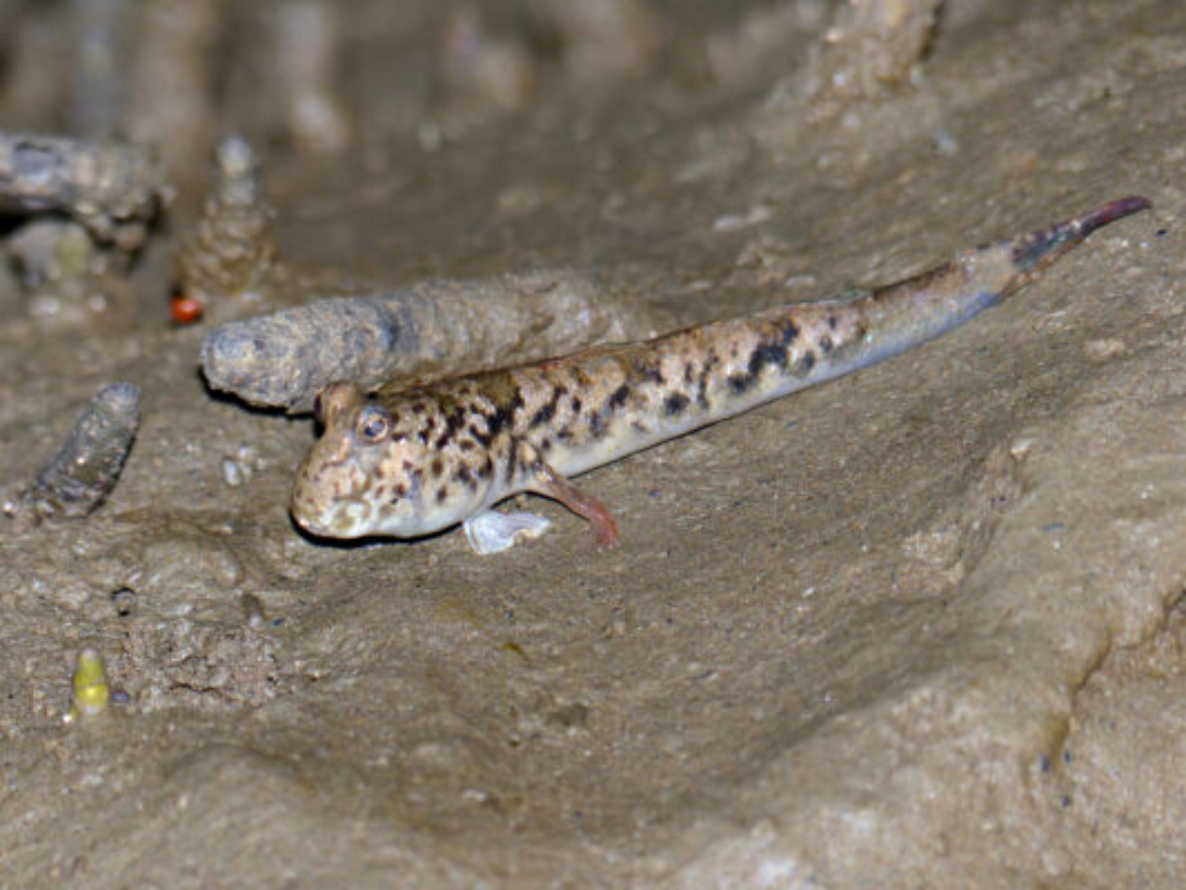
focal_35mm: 600
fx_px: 20562
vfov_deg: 2.5
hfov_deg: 3.3
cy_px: 445
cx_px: 593
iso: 100
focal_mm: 108
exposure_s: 1/800
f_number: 4
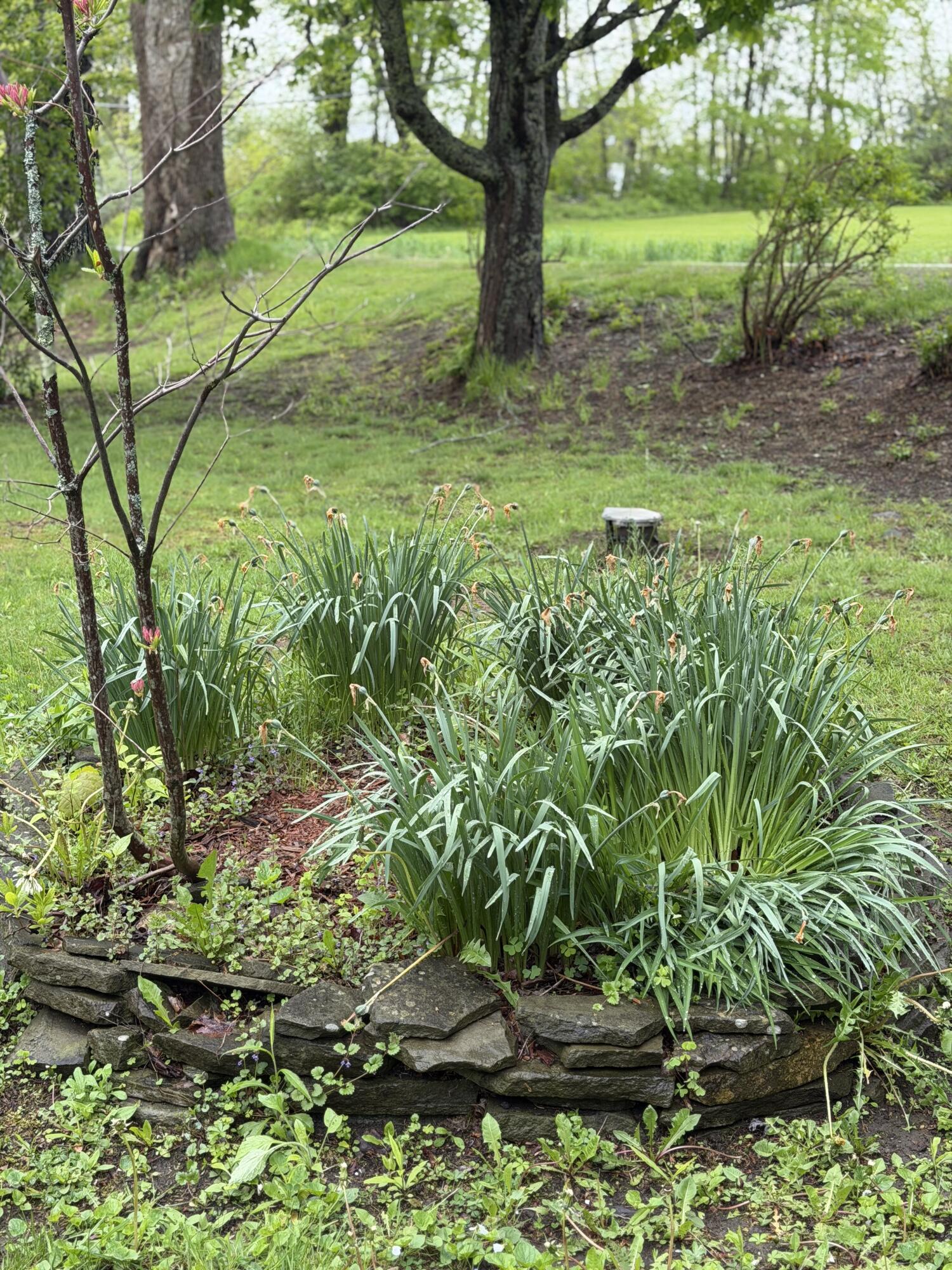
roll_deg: +0.3
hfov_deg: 30.3
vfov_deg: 39.7
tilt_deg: -13.3
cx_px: 476
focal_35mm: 48
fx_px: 1760
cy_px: 635
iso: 64
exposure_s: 1/669
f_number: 1.78
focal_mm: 6.76
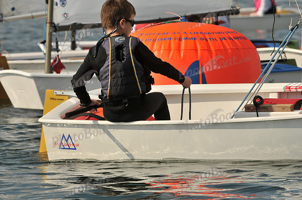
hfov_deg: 4.6
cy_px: 100
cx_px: 151
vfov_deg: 3.0
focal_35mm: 450
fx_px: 3770
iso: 200
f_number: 10
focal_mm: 300
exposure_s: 1/640
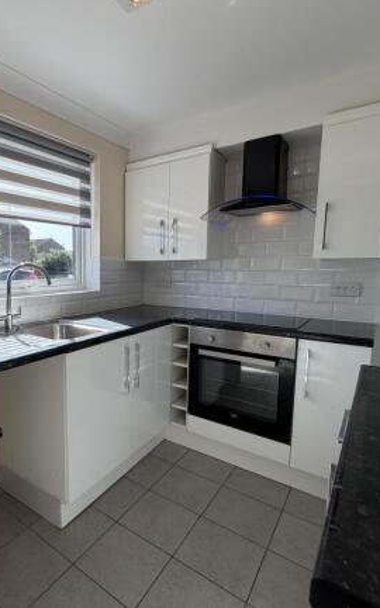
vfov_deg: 85.1
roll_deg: +0.5
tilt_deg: -6.7
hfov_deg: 56.9
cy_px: 303
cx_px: 99
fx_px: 331
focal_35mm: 20
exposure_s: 1/261
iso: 32
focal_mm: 2.22
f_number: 2.2
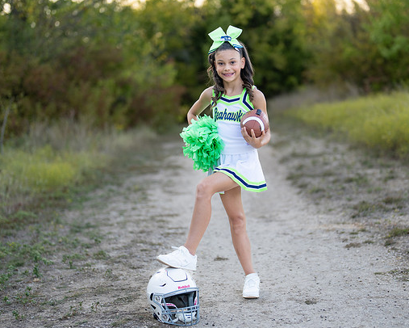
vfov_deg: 23.2
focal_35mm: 66
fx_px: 799
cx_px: 230
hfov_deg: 28.7
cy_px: 159
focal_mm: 50
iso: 100
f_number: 1.2
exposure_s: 1/1250
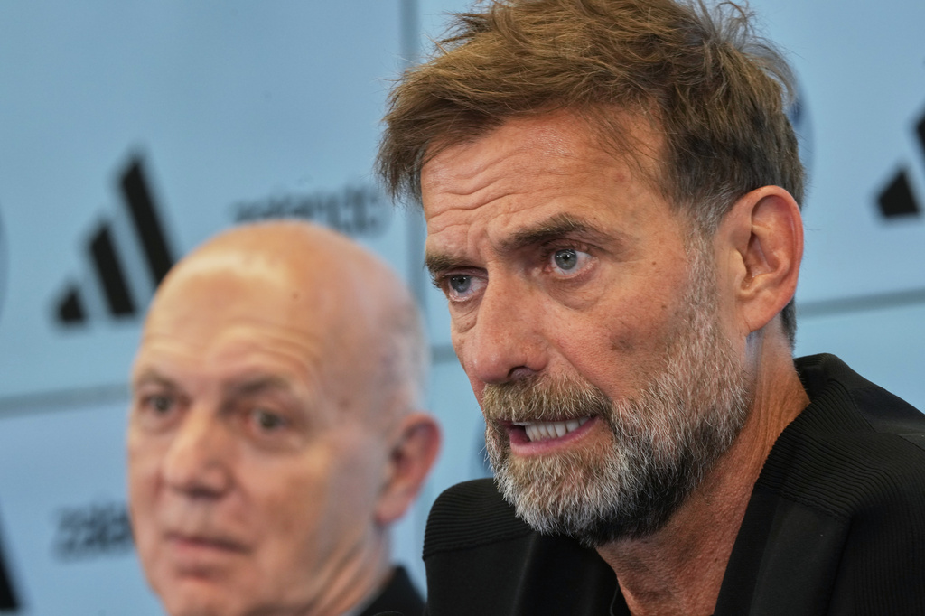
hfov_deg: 5.2
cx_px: 462
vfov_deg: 3.4
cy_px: 308
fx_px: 10274
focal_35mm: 400
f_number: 10
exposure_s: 1/40
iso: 1600
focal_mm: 400
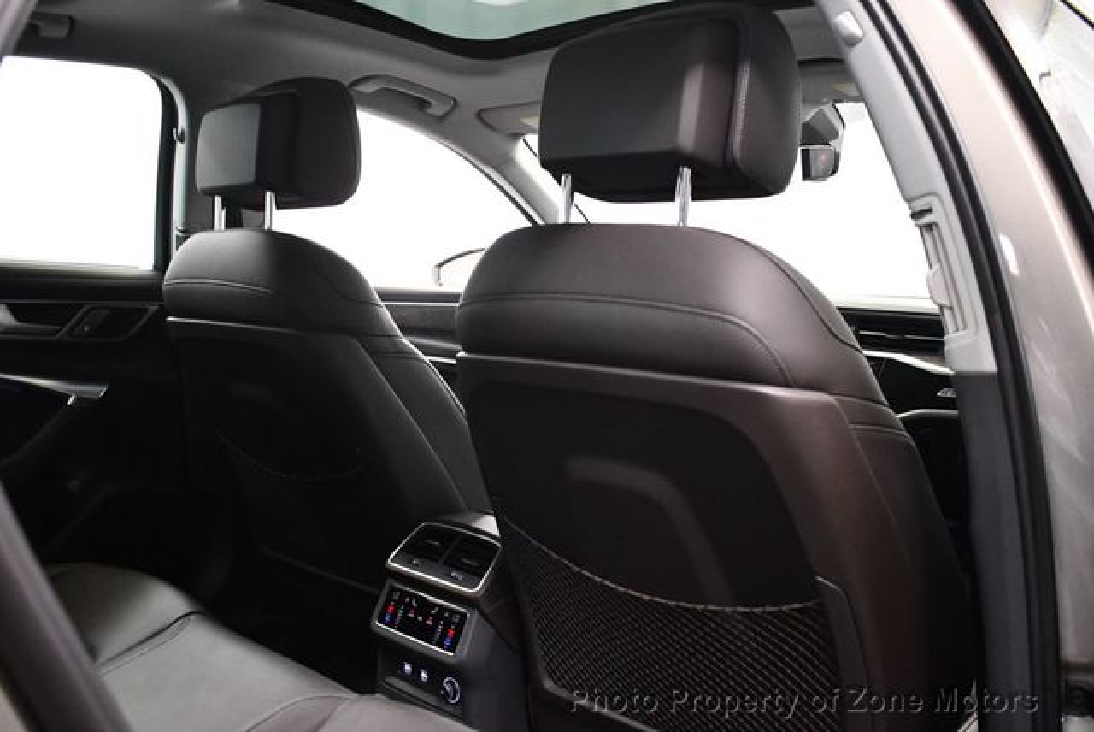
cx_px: 547
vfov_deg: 36.9
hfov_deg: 53.1
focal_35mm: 36
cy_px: 366
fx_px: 1095
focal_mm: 18
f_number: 3.5
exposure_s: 1/100
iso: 3200
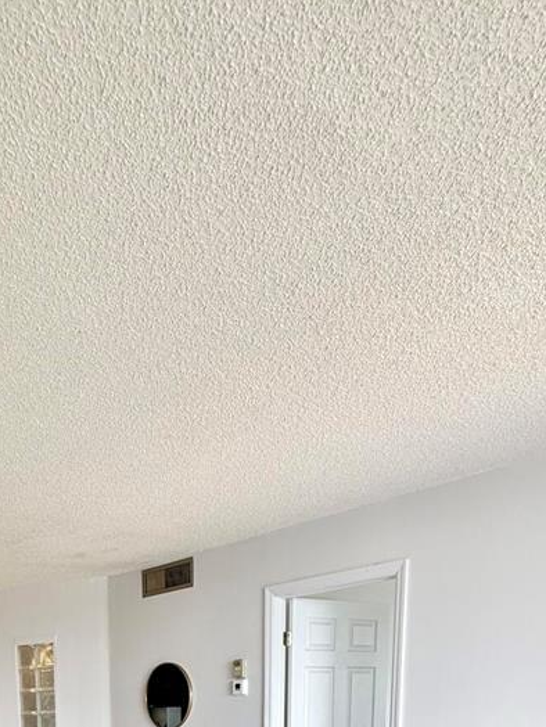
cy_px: 827
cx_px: 129
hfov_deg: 42.6
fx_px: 673
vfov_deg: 42.4
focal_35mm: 32
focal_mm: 2.22
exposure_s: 1/99
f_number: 2.2
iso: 80
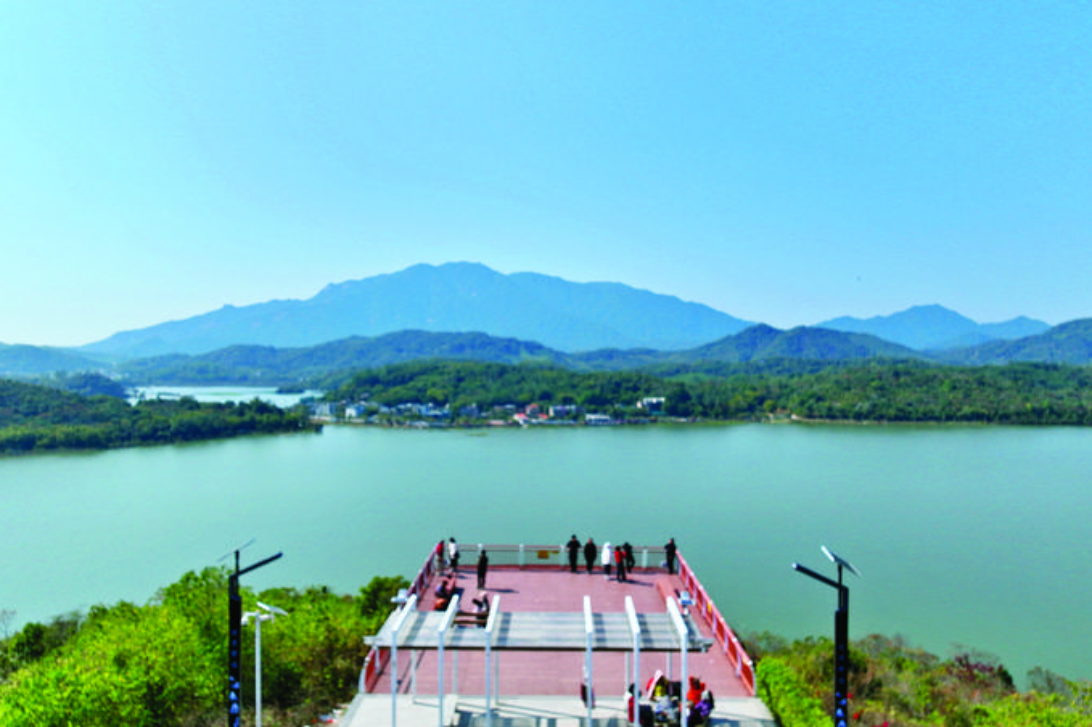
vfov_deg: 49.5
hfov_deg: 69.4
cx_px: 548
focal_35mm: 26
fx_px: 788
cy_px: 375
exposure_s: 1/4000
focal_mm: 12.29
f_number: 2.8
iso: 160
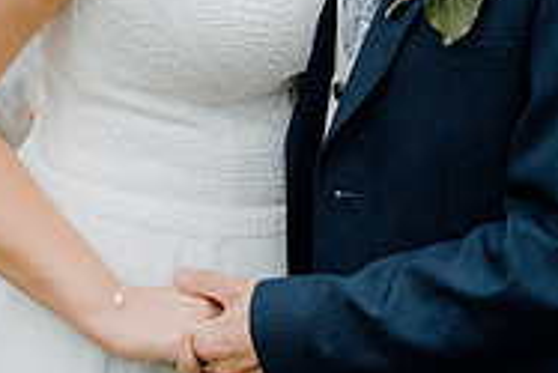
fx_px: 2978
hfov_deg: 10.7
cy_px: -67
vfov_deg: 7.1
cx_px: 442
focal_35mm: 192
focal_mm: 62
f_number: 2.8
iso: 125
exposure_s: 1/800
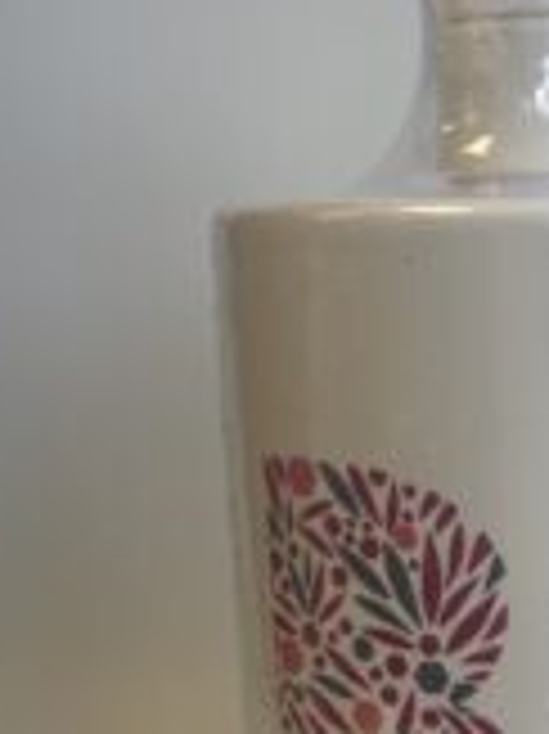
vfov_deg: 27.3
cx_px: 652
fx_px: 1440
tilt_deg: -14.6
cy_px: 691
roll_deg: +0.0
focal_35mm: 68
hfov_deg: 20.3
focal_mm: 4.25
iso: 40
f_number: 1.8
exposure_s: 1/120
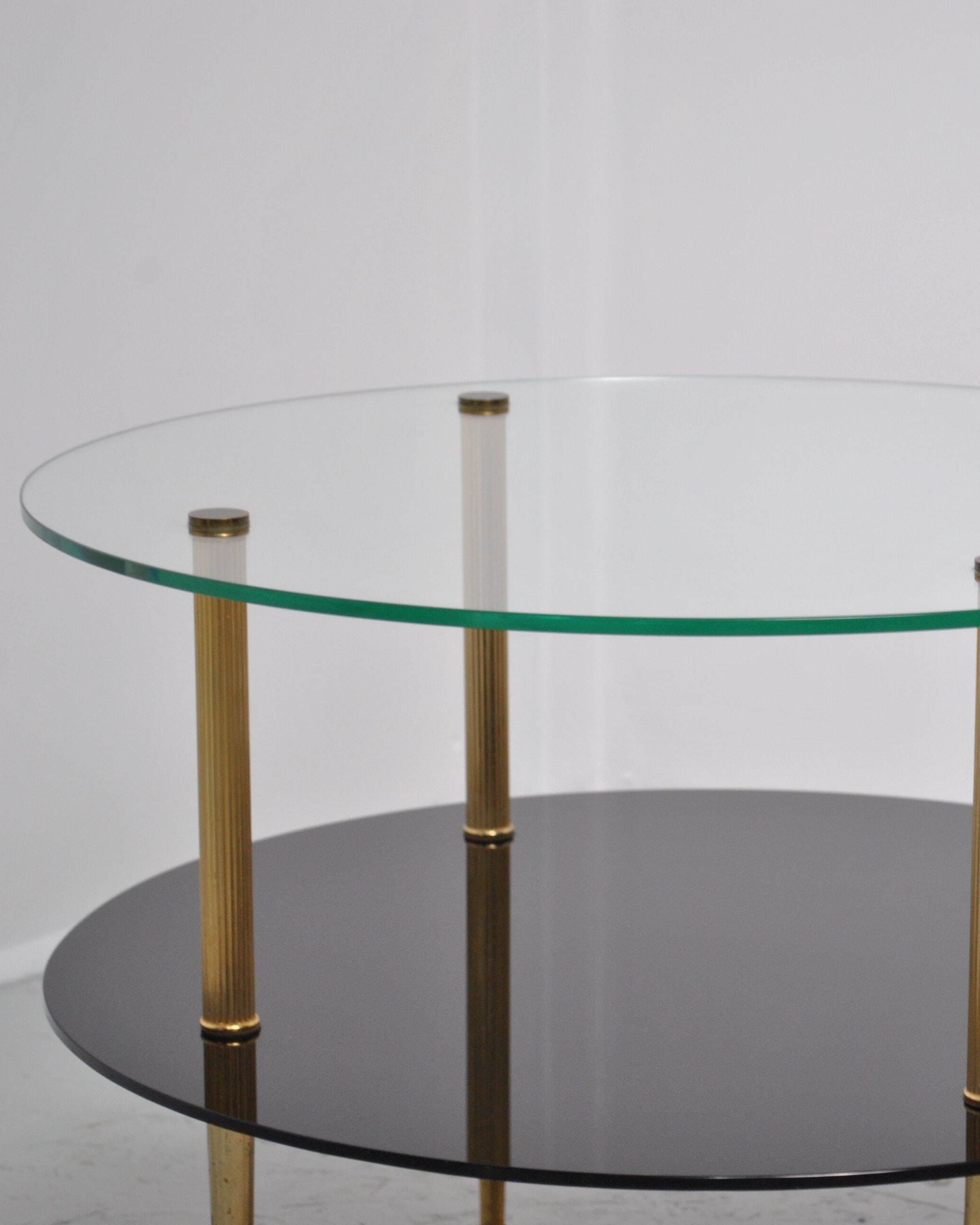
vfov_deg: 16.5
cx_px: 856
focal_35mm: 117
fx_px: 4231
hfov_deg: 13.1
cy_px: 609
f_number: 5.6
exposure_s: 1/30
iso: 400
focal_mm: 55
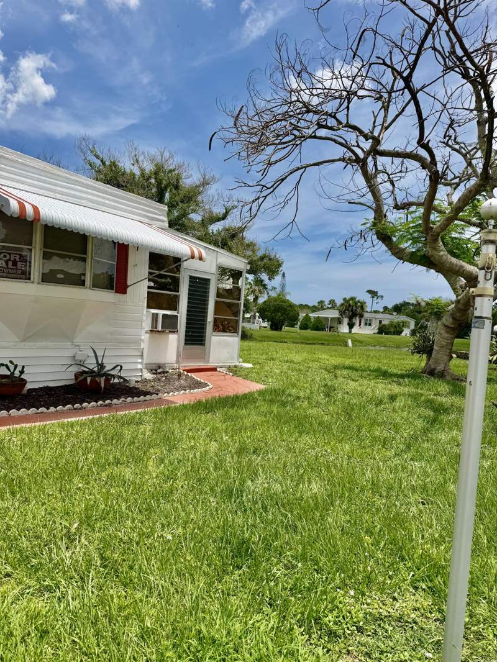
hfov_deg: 56.8
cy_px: 331
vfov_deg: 71.6
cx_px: 248
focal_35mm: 24
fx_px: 459
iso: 80
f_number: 1.78
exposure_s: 1/7353
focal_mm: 6.76
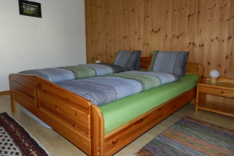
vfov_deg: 53.1
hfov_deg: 73.7
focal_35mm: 24
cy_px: 71
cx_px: 117
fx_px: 156
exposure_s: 1/30
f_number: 3.4
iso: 200
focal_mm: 4
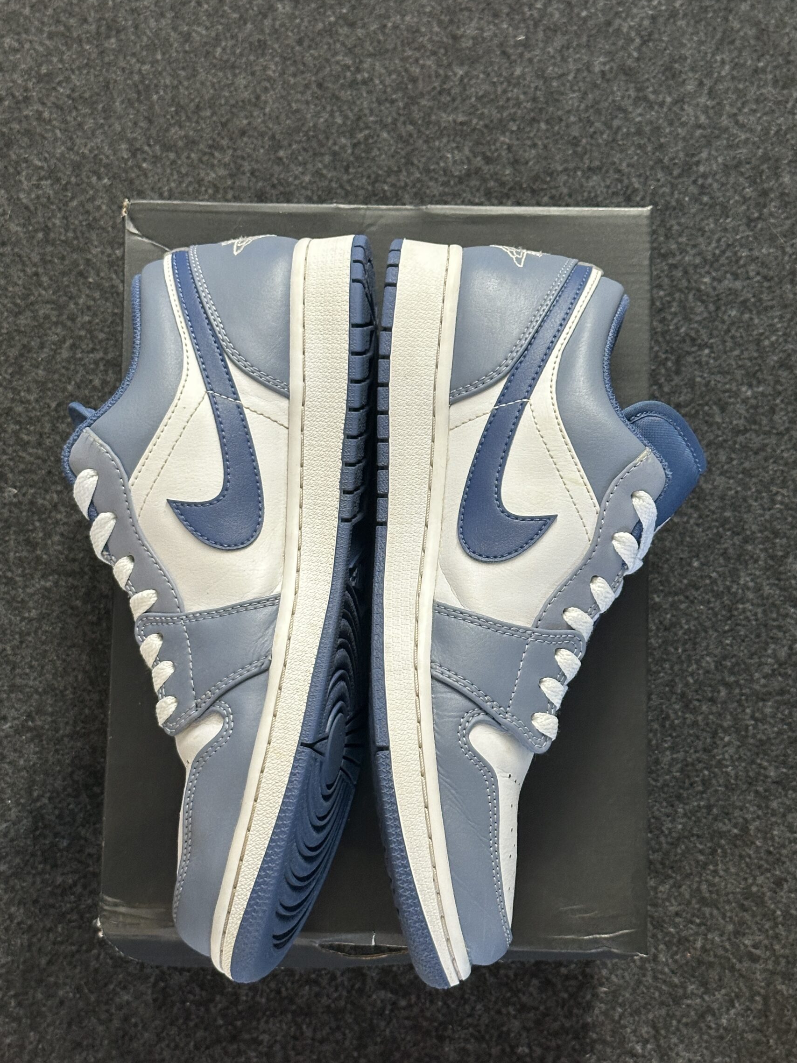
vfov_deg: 35.5
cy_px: 571
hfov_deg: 27.0
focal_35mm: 54
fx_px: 1658
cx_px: 395
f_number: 1.78
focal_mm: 6.86
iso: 250
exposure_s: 1/50
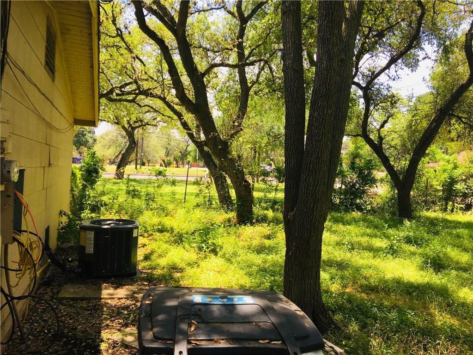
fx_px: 396
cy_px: 178
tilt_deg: -1.6
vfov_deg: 48.2
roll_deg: -4.8
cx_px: 236
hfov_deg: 61.7
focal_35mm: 29
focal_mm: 4.15
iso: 25
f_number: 2.2
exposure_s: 1/337
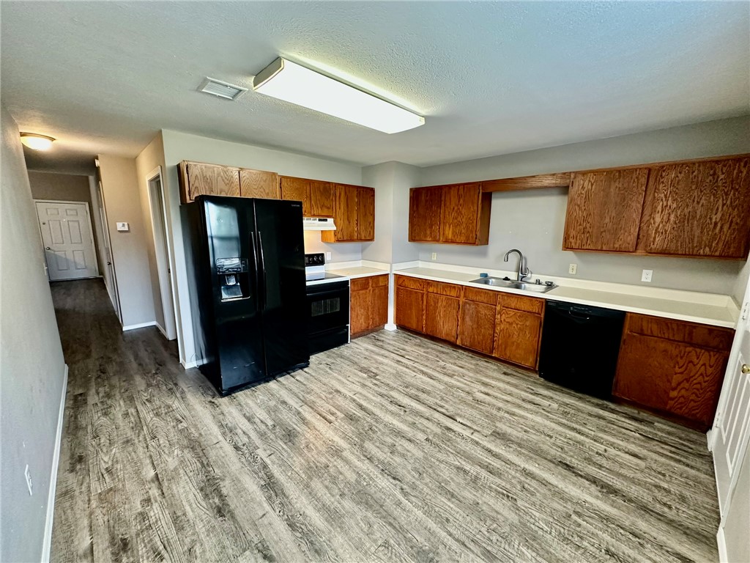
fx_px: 303
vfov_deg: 85.7
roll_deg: -0.8
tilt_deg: -10.2
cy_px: 282
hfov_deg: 102.1
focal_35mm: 14
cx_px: 375
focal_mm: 2.22
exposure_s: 1/60
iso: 320
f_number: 2.2
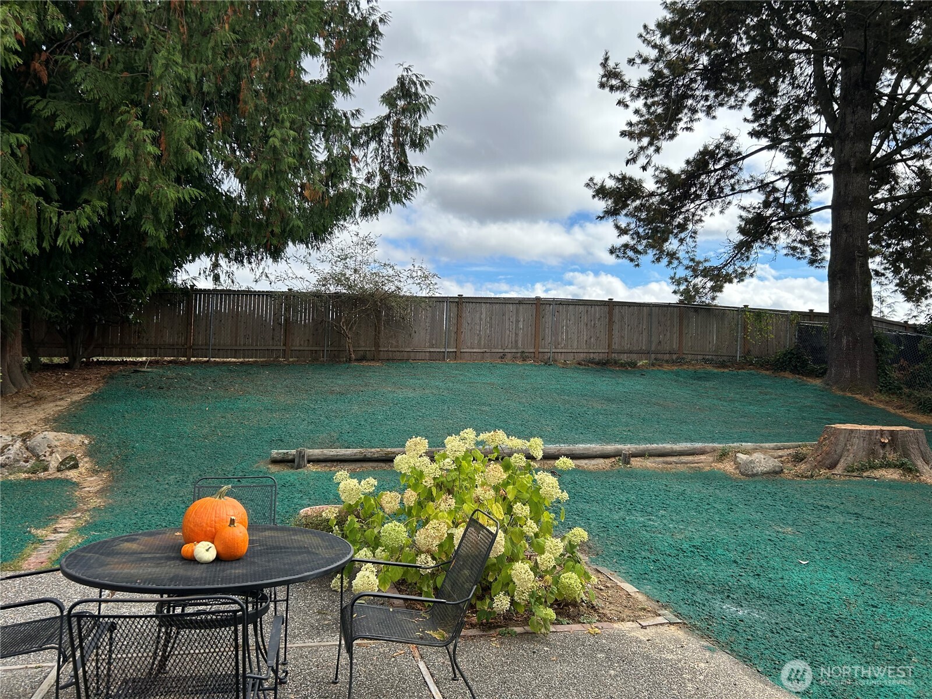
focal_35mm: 26
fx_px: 700
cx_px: 466
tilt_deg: +1.6
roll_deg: -1.7
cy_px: 350
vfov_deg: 53.1
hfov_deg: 67.3
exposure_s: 1/2762
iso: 50
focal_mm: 5.7
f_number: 1.5
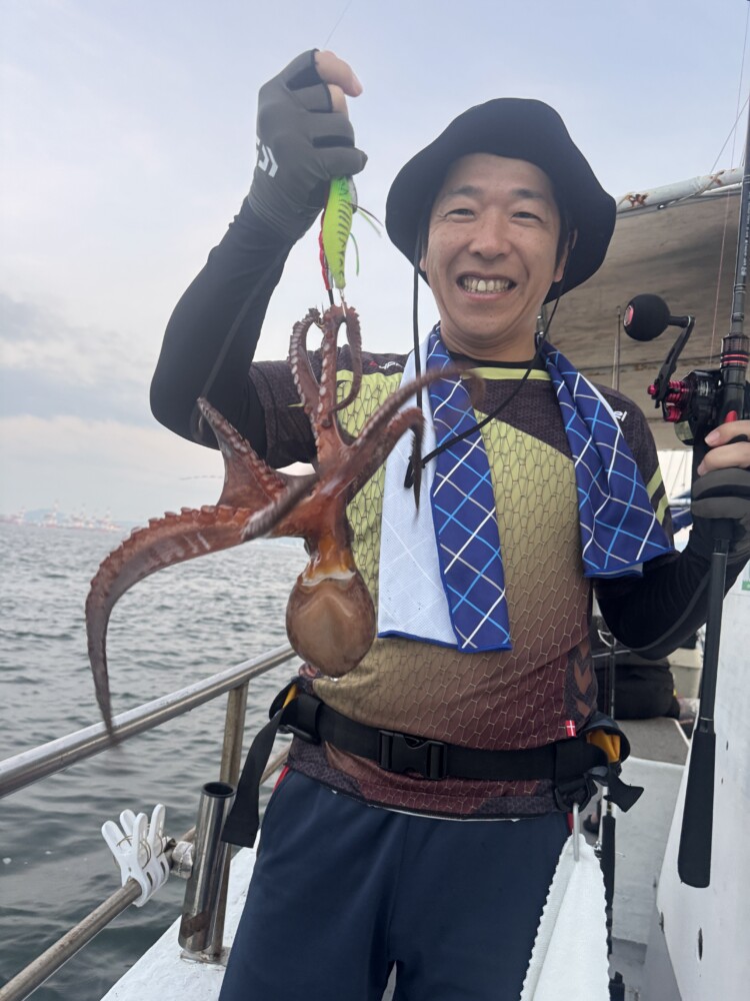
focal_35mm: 24
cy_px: 500
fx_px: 693
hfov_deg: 56.8
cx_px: 375
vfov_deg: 71.6
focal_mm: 6.76
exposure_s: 1/77
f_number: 1.78
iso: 200
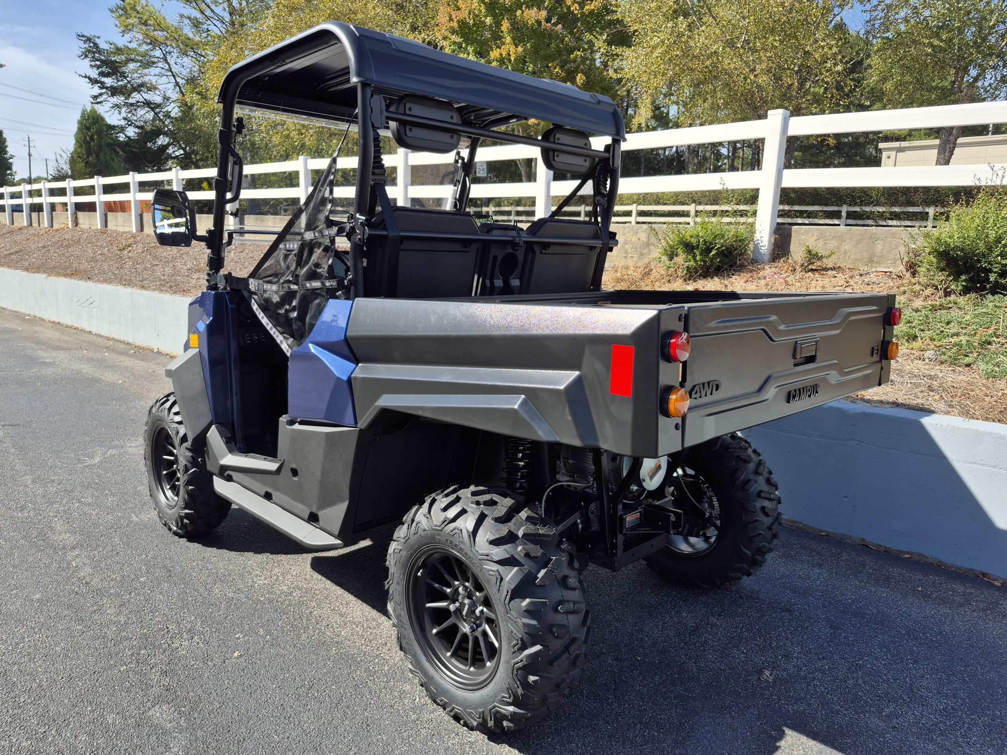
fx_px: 669
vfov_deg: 58.9
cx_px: 504
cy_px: 378
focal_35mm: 23
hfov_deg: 73.9
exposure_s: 1/1308
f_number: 1.8
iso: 25
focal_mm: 5.4
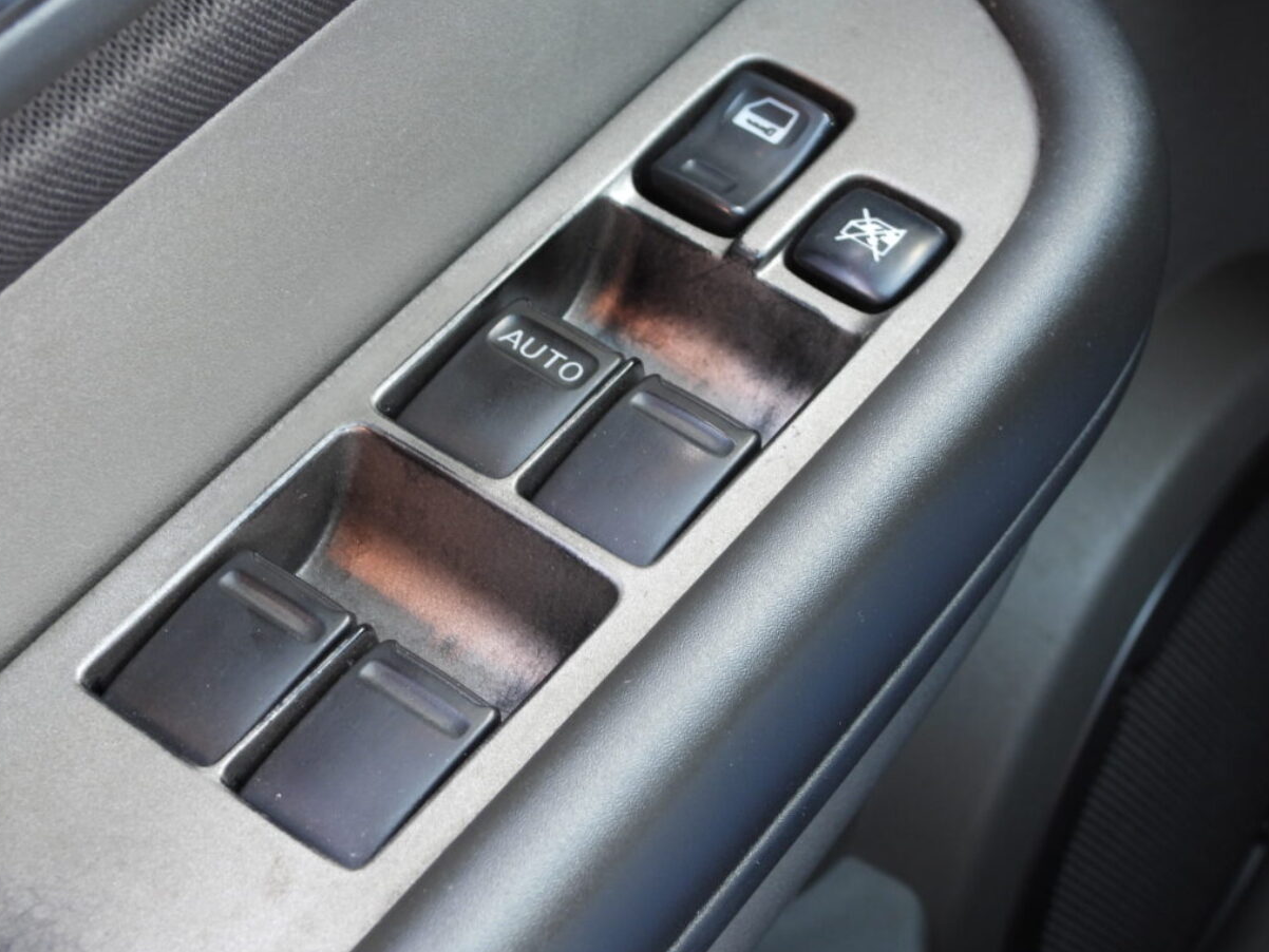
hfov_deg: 25.3
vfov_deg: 19.1
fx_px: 2823
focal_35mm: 77
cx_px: 584
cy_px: 411
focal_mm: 11.7
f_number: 3.5
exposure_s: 1/30
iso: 125
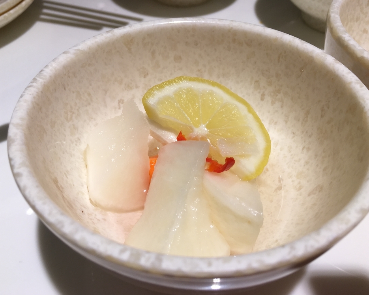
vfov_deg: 47.1
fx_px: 339
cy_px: 150
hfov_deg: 57.2
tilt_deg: -45.4
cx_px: 184
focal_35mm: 31
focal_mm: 4.15
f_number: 2.2
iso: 25
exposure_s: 1/60
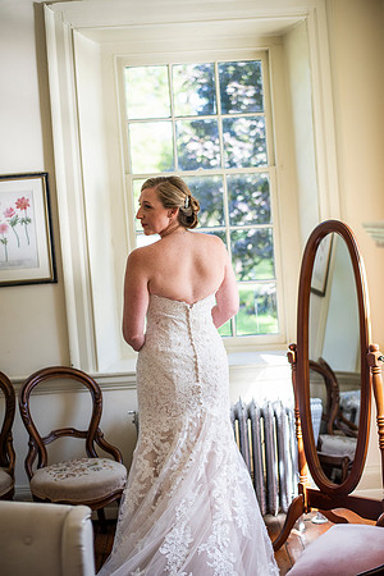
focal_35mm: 50
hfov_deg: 27.0
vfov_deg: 39.6
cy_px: 288
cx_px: 192
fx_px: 800
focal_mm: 50
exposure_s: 1/1000
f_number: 2.2
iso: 640
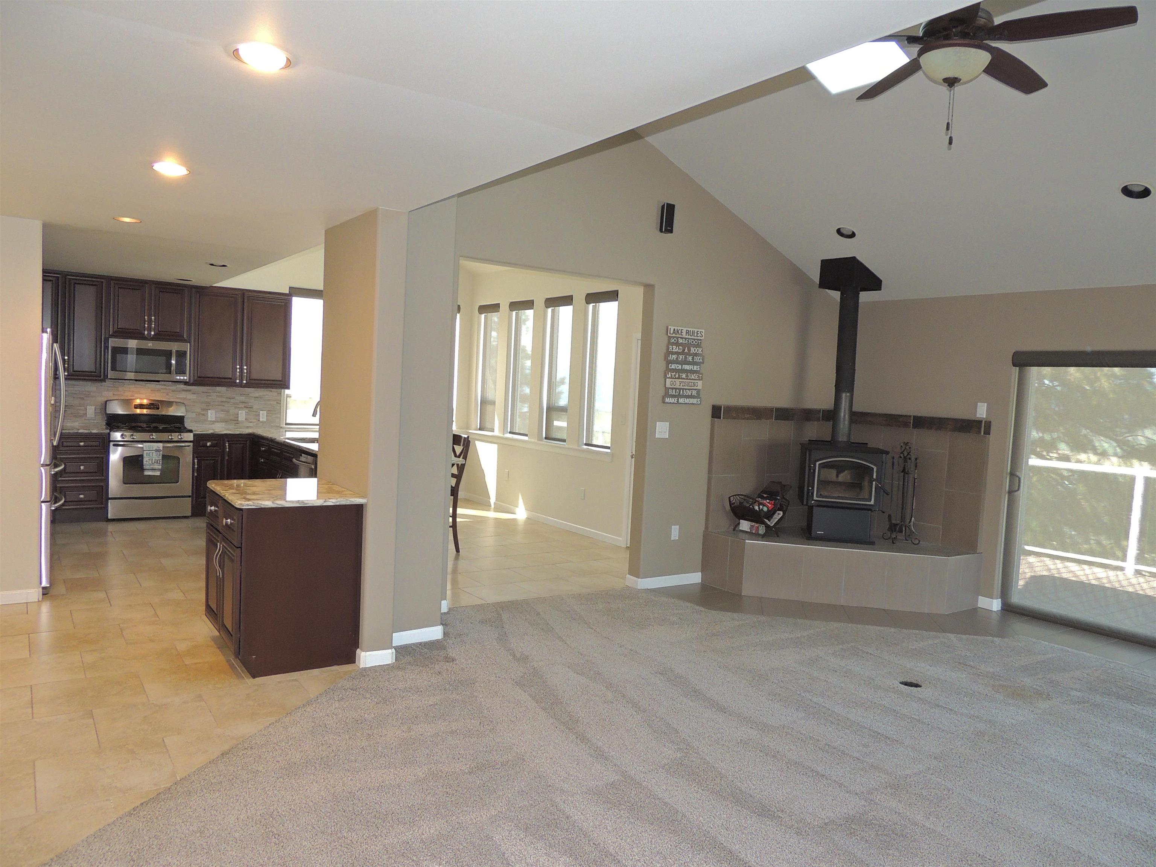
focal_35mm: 24
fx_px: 801
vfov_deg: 56.8
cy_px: 434
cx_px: 578
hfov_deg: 71.6
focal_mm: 4.3
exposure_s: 1/40
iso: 280
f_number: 3
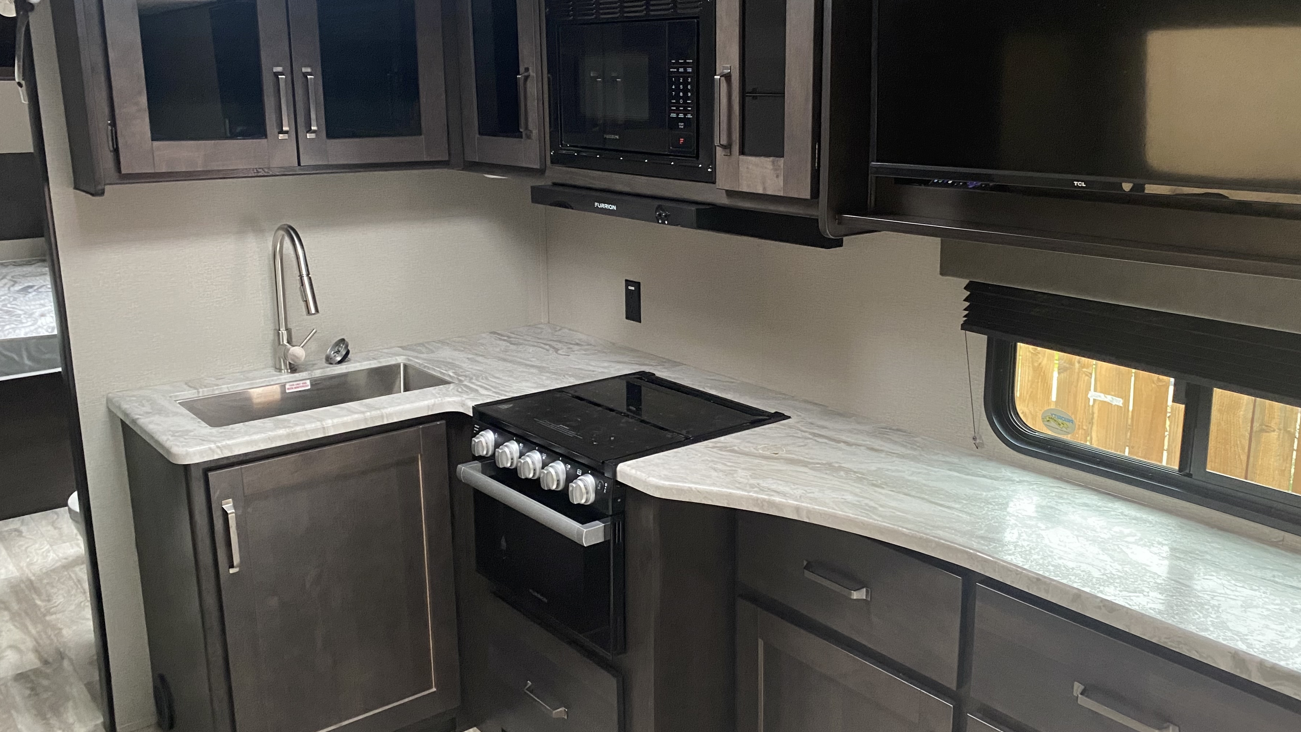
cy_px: 339
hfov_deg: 60.9
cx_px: 710
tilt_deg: -12.3
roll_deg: +0.0
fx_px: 1104
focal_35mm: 32
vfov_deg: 36.7
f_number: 1.8
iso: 640
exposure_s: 1/33
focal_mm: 4.25
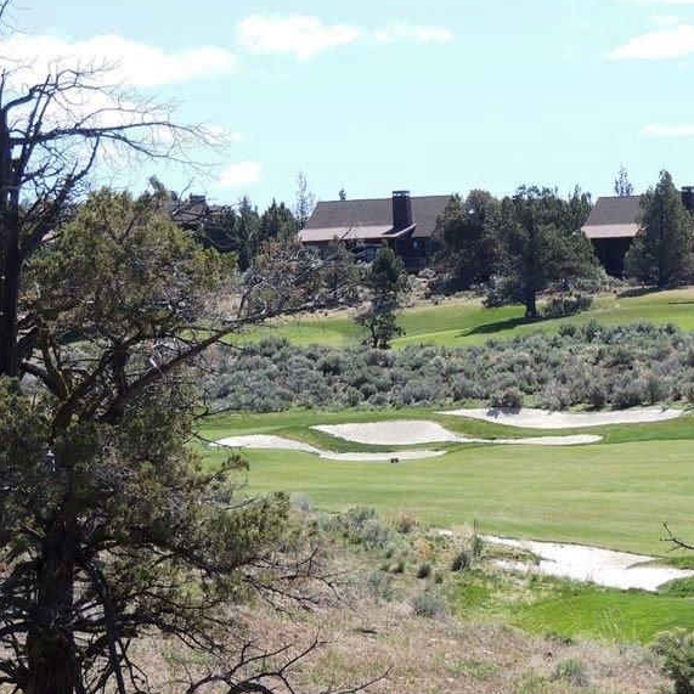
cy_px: 376
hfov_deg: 7.6
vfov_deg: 7.6
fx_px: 5217
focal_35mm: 230
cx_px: 600
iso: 100
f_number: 4.4
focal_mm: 25.8
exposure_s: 1/500
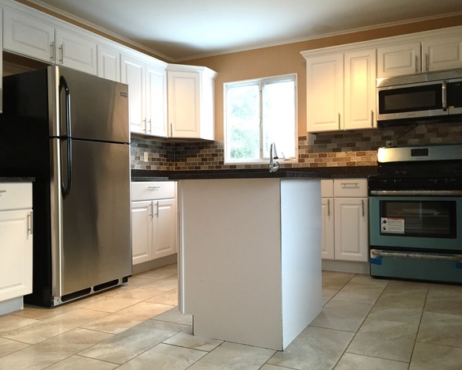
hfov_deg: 57.1
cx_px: 232
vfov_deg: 47.2
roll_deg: +1.6
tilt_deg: -0.6
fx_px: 424
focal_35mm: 31
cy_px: 183
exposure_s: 1/30
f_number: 2.2
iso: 50
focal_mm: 4.15
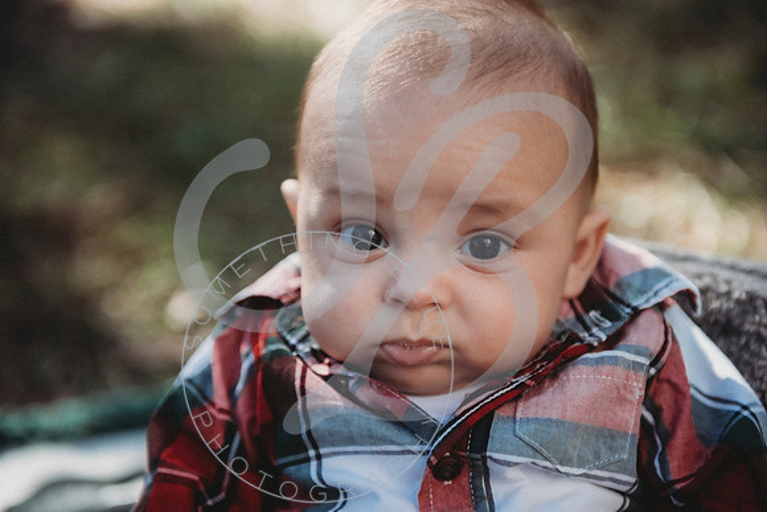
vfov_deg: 21.9
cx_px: 384
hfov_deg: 32.4
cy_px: 256
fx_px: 1321
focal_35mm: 62
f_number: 2.8
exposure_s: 1/500
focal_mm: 62
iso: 100
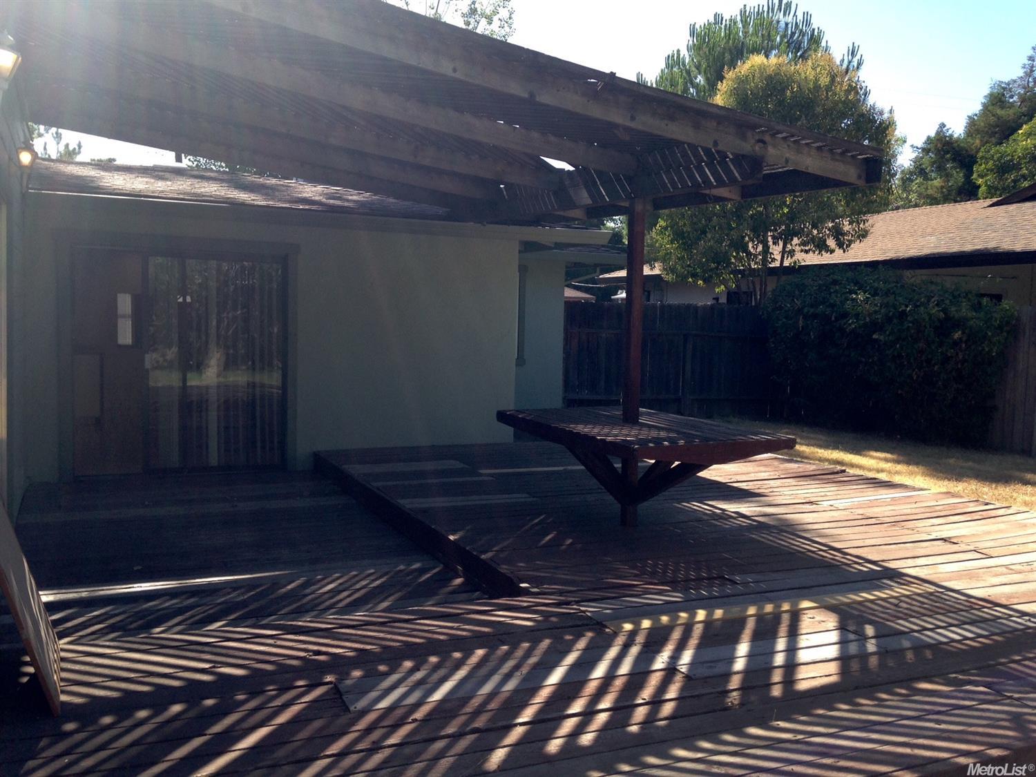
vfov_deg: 42.9
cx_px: 518
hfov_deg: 55.4
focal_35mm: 33
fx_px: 988
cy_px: 388
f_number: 2.4
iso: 50
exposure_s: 1/559
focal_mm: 4.12
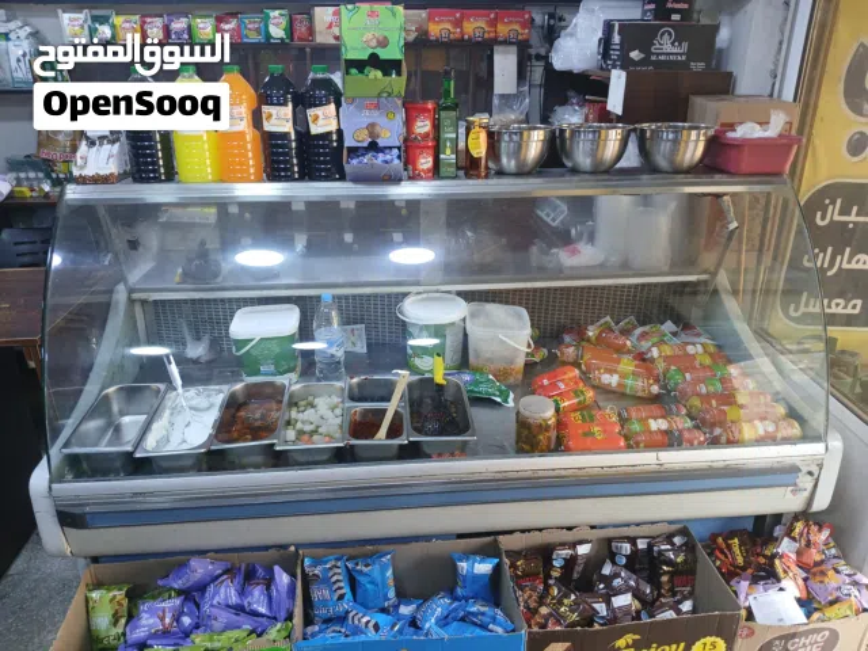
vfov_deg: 53.1
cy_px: 326
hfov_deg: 67.3
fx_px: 652
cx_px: 434
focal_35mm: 26
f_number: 1.8
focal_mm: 3.98
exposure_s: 1/50
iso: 125
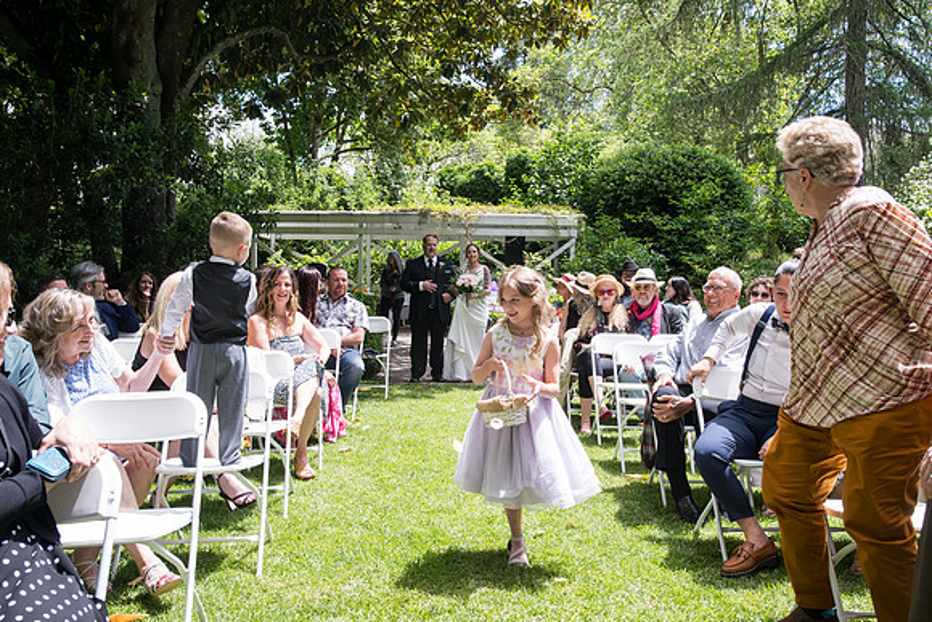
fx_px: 829
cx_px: 466
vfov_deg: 41.1
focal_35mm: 32
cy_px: 311
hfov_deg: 58.7
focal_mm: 32
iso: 640
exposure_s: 1/400
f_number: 7.1
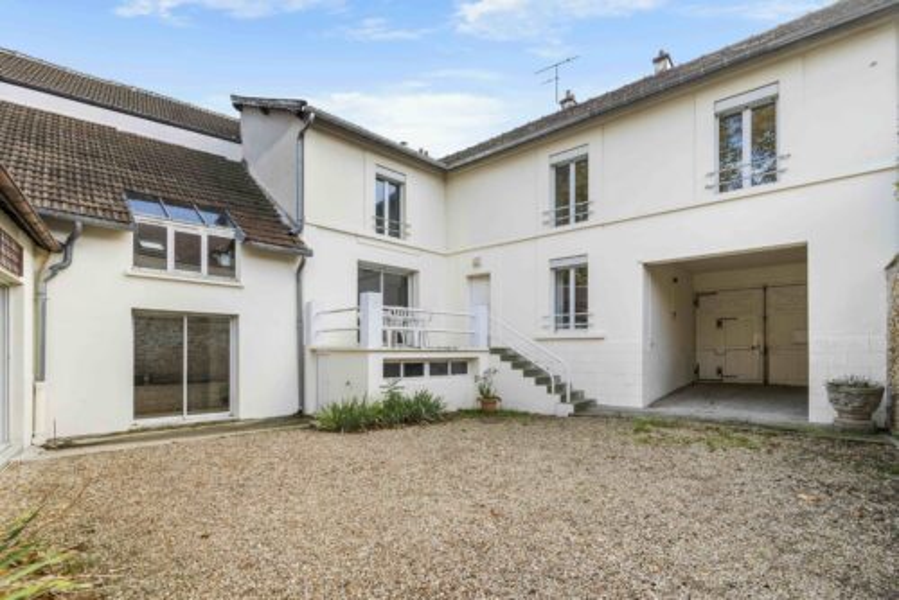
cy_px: 300
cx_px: 450
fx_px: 375
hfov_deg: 100.4
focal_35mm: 15
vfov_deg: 77.4
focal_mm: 10
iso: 400
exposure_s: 1/1250
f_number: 8
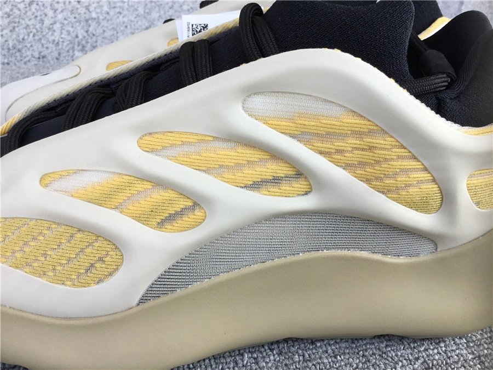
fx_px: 442
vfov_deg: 45.4
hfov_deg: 58.4
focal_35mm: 31
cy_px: 185
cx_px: 246
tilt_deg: -29.7
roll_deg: -3.2
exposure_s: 1/242
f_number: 2.4
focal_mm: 3.3
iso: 25
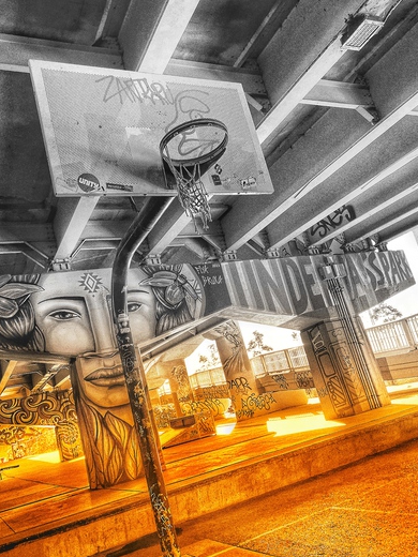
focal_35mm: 30
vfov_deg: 59.8
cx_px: 193
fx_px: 483
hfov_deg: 46.8
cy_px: 307
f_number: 1.8
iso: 32
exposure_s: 1/122
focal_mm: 4.25
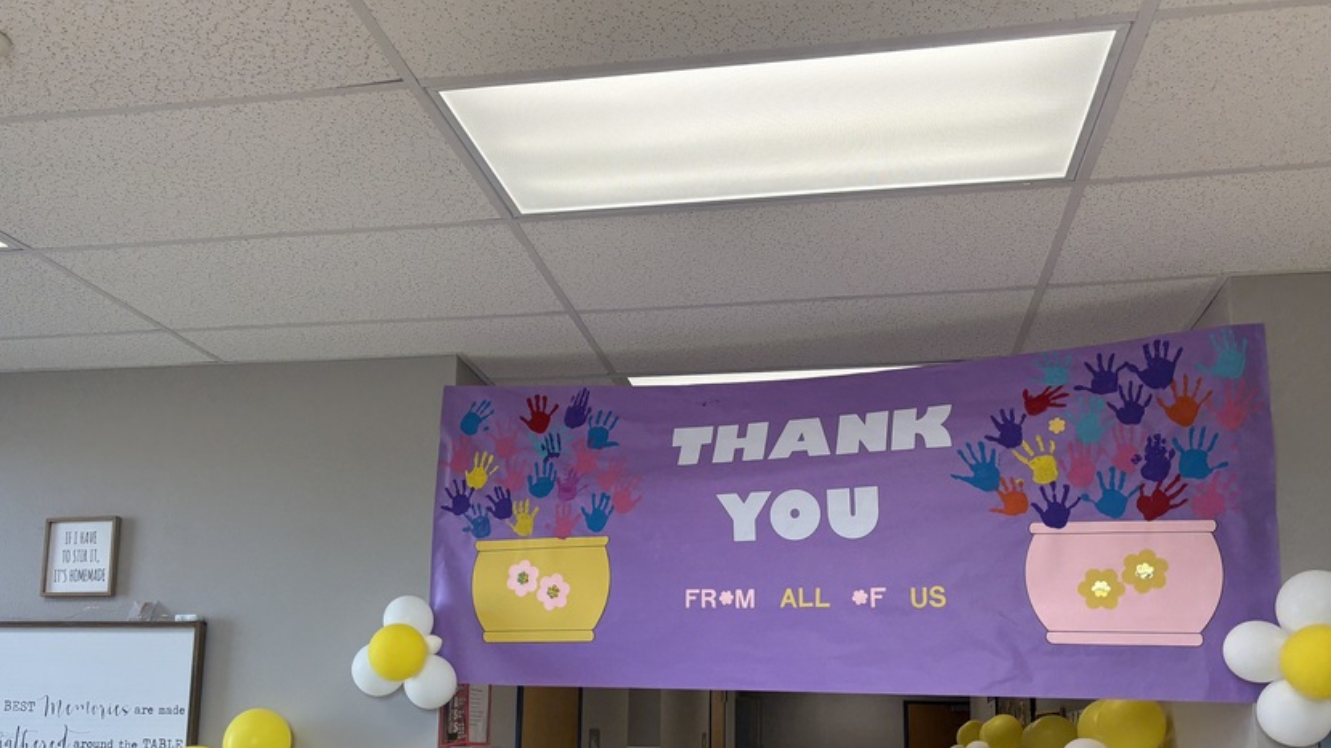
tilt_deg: +9.6
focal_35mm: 35
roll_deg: -1.9
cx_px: 599
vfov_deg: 33.3
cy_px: 525
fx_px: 1235
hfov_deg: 56.5
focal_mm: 5.96
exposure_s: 1/138
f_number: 1.6
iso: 64
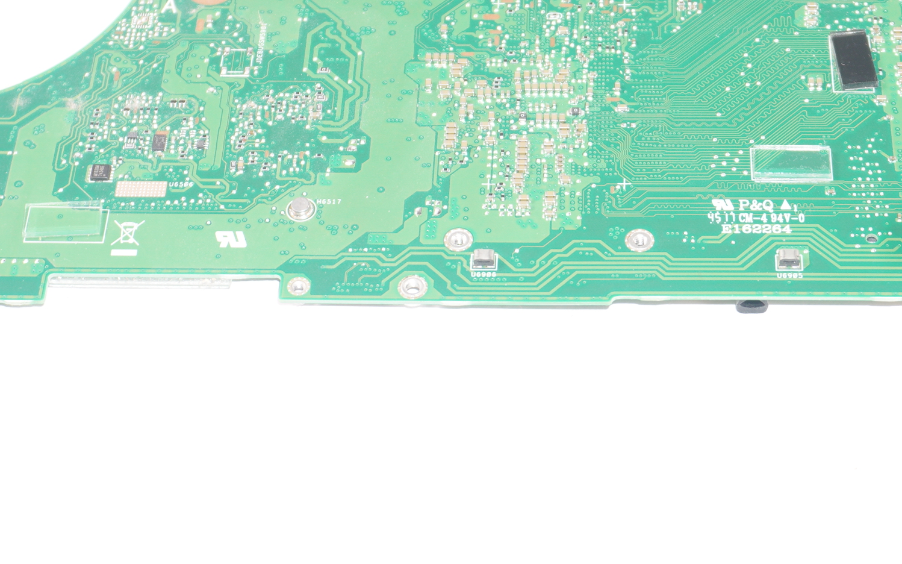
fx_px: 2261
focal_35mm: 92
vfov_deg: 14.1
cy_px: 53
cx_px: 496
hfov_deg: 22.5
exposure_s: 1/60
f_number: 5.6
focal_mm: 30
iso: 100
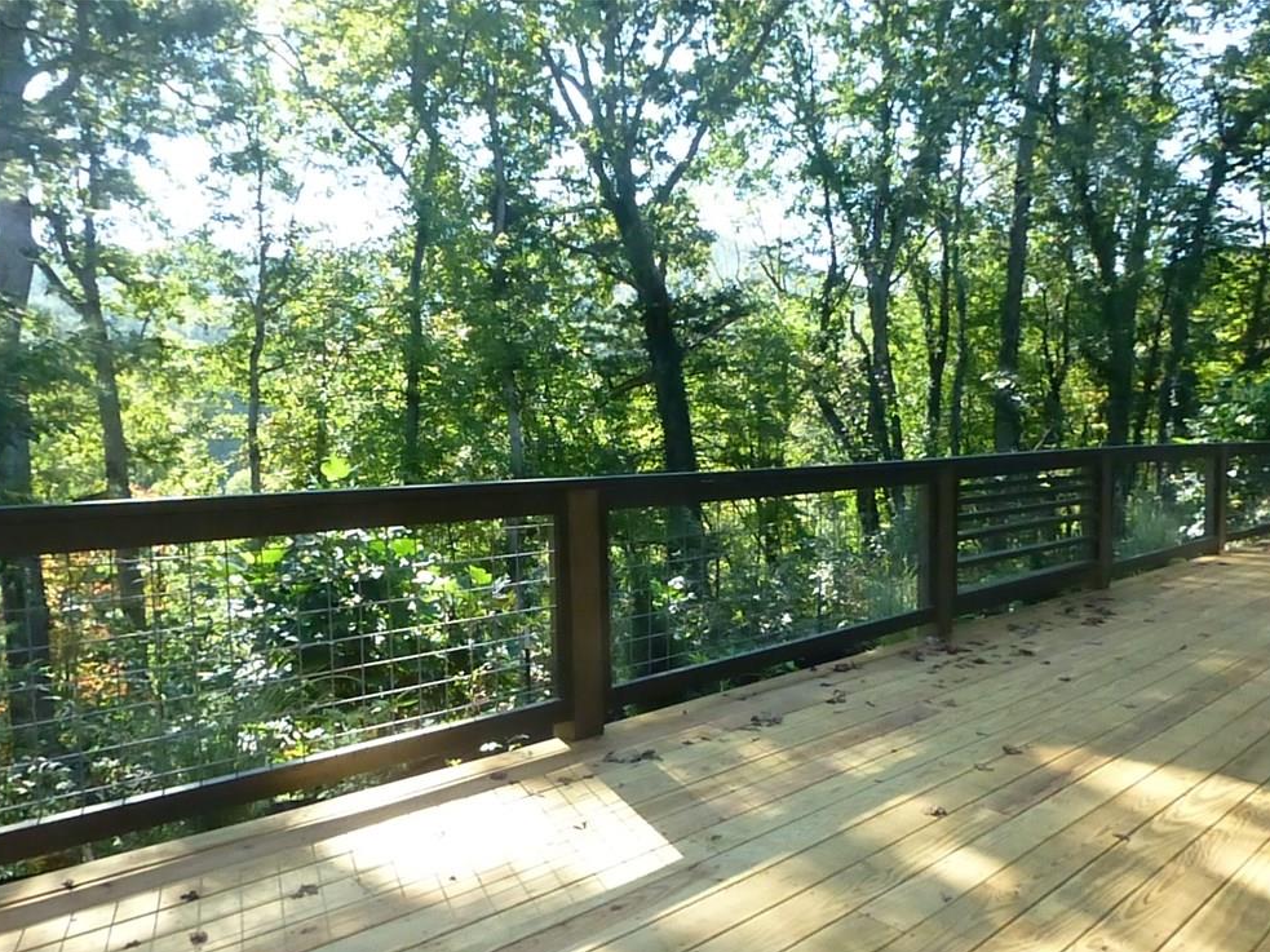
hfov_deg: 69.4
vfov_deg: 54.9
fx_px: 917
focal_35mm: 25
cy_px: 495
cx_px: 627
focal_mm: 4.3
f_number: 4
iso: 1600
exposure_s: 1/1300
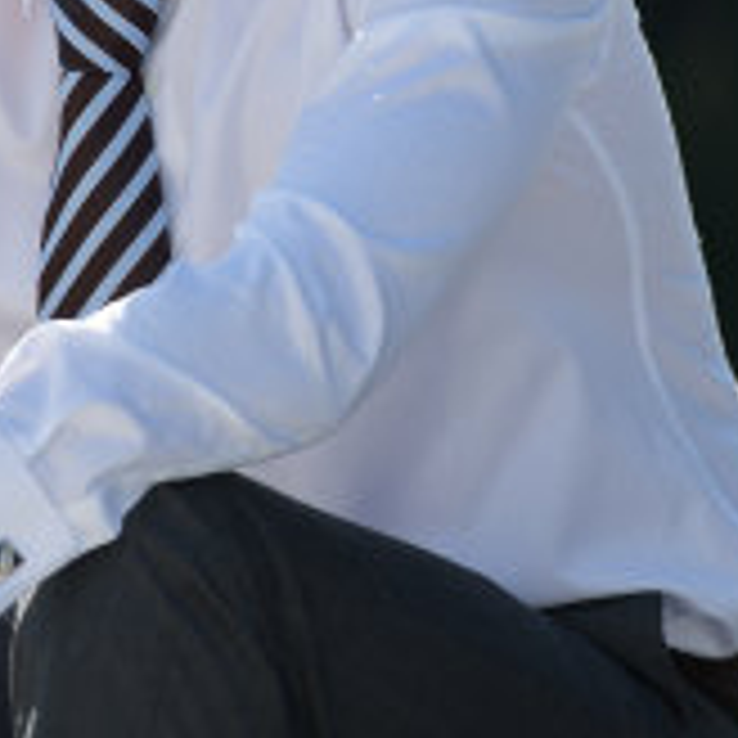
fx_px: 15292
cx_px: 418
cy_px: 74
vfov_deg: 2.8
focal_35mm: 634
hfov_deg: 2.8
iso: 100
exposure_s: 1/500
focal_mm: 200
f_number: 4.5
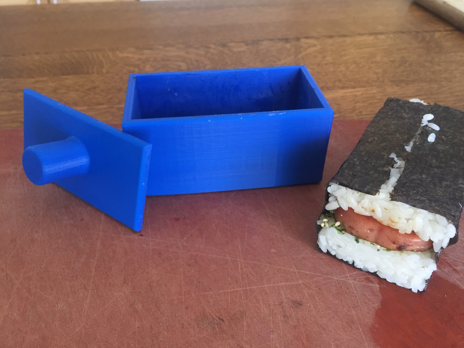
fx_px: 389
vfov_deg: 48.2
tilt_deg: -39.7
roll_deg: -0.2
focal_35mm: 29
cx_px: 232
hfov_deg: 61.7
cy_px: 174
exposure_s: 1/30
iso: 50
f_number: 2.2
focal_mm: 4.15
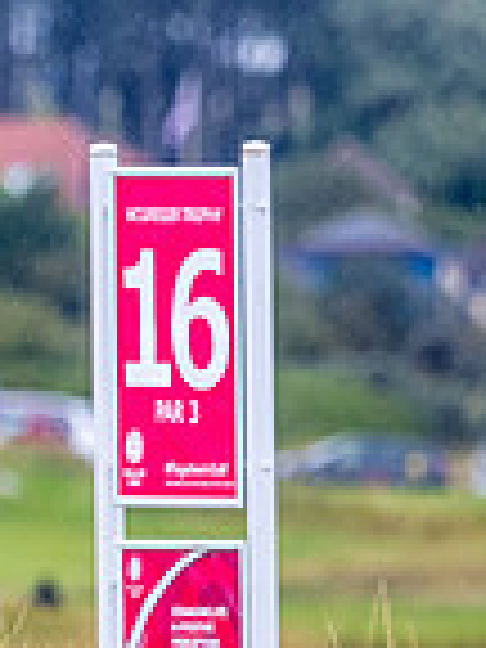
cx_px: -756
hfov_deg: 0.9
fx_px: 32591
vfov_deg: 1.1
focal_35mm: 1741
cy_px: 346
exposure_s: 1/400
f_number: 4
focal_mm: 300
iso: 400
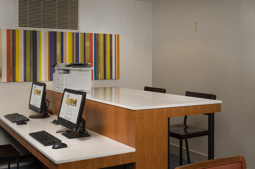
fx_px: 318
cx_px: 100
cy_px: 99
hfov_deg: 43.4
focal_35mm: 45
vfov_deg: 29.7
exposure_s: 1/125
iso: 200
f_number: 8
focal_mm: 35
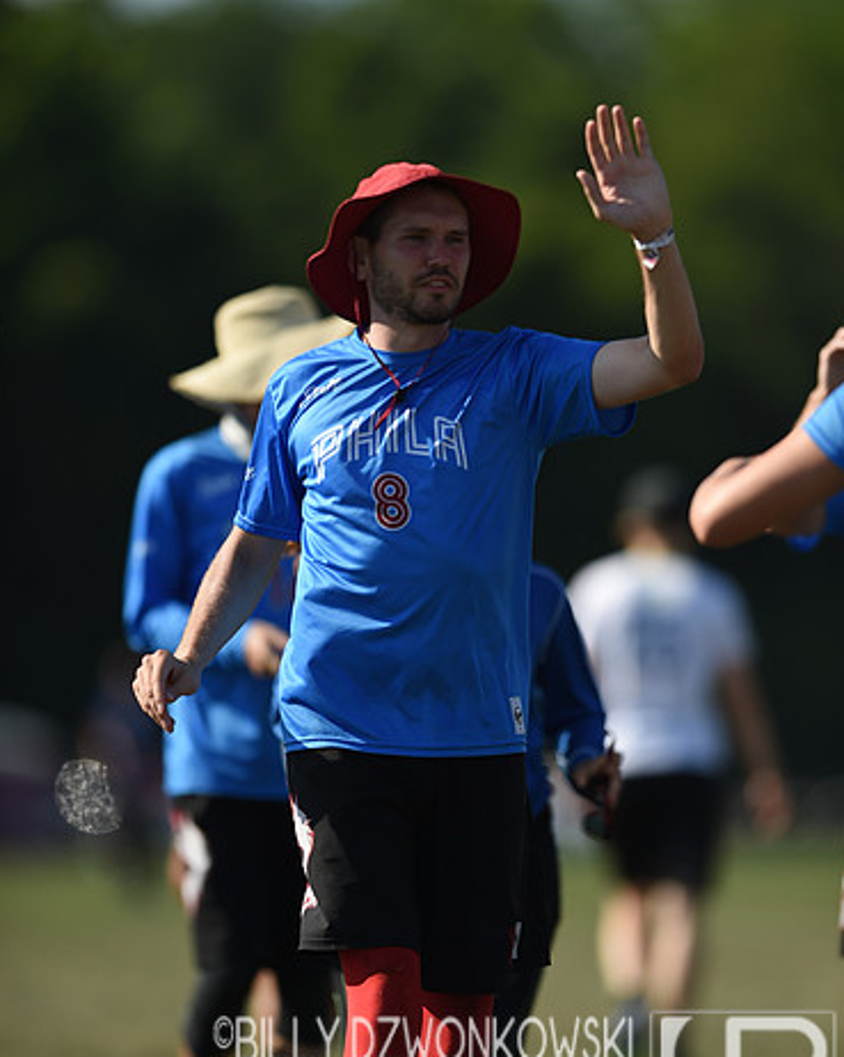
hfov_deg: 3.3
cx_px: 431
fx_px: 14721
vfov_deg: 4.1
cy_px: 496
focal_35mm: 471
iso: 100
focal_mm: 400
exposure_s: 1/2000
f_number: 2.8
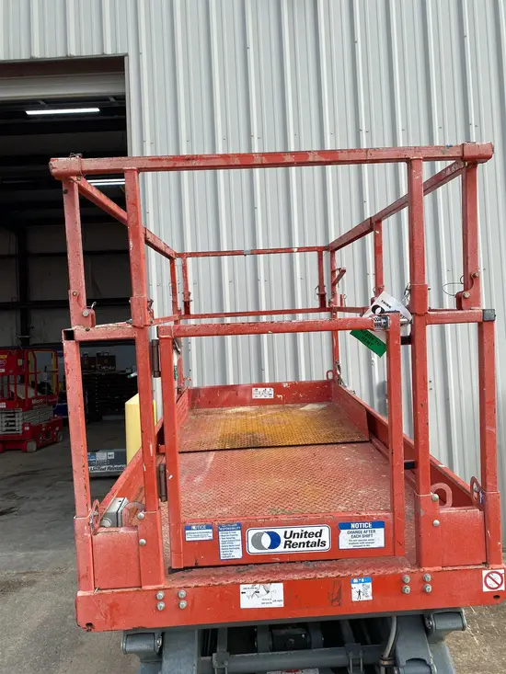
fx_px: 507
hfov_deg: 53.1
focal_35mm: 26
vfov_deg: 67.3
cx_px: 253
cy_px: 337
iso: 32
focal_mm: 4.25
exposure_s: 1/1007
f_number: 1.8
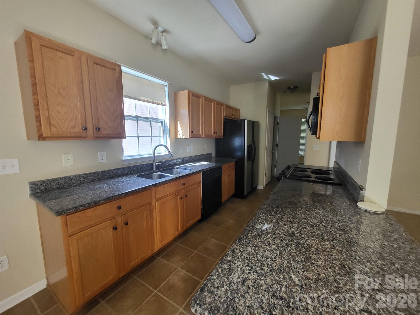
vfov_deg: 89.9
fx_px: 158
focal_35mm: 13
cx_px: 210
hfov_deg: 106.2
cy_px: 158
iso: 125
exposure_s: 1/60
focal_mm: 1.74
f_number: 2.2
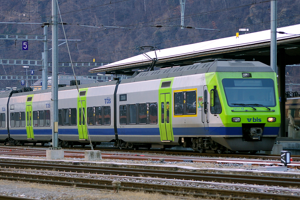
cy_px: 109
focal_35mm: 160
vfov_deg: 8.6
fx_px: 1330
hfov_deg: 12.9
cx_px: 138
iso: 200
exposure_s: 1/160
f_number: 5.6
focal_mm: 85
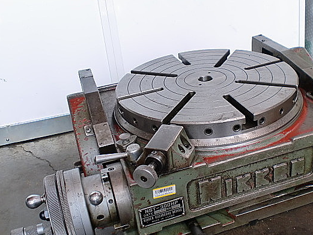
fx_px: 389
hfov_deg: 43.6
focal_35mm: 43
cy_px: 126
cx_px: 186
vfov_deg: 33.6
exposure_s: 1/60
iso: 64
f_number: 3.1
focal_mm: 6.3
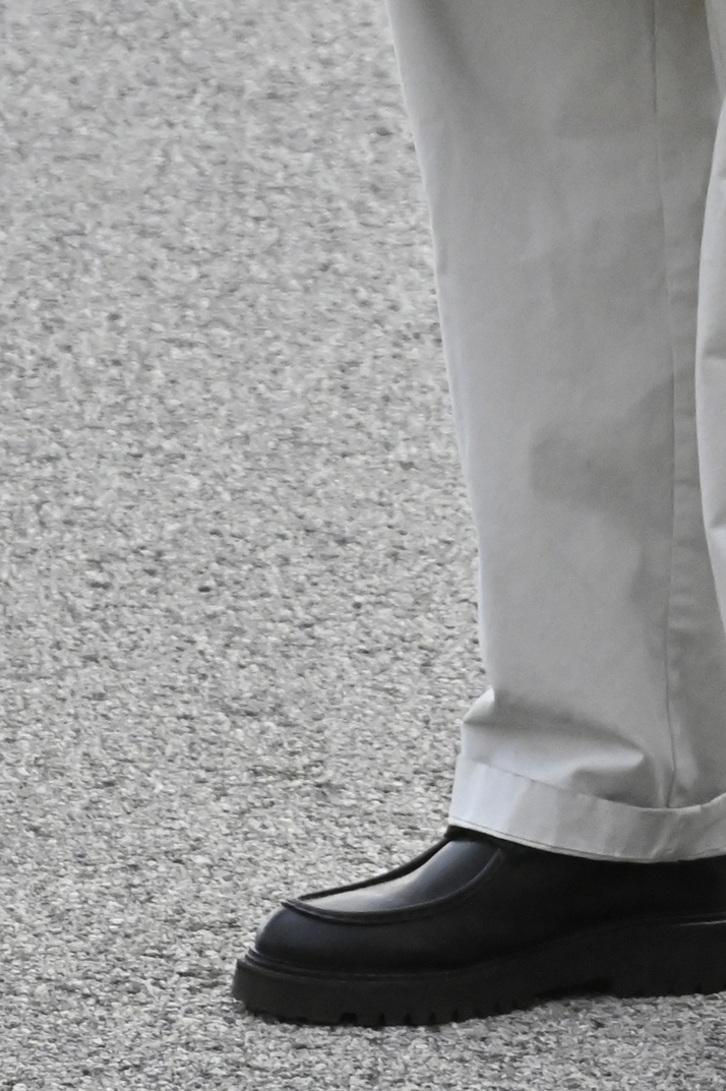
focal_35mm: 395
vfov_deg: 5.1
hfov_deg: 3.5
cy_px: -986
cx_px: 621
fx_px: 11963
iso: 4000
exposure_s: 1/640
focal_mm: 92
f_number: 8
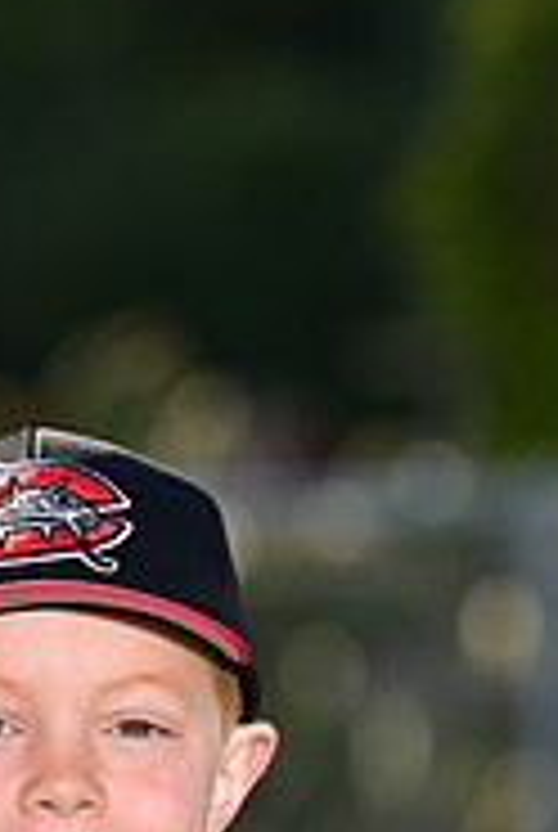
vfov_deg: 3.3
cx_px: 47
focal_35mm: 626
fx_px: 14499
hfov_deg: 2.2
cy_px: 1097
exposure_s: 1/250
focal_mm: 200
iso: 80
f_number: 5
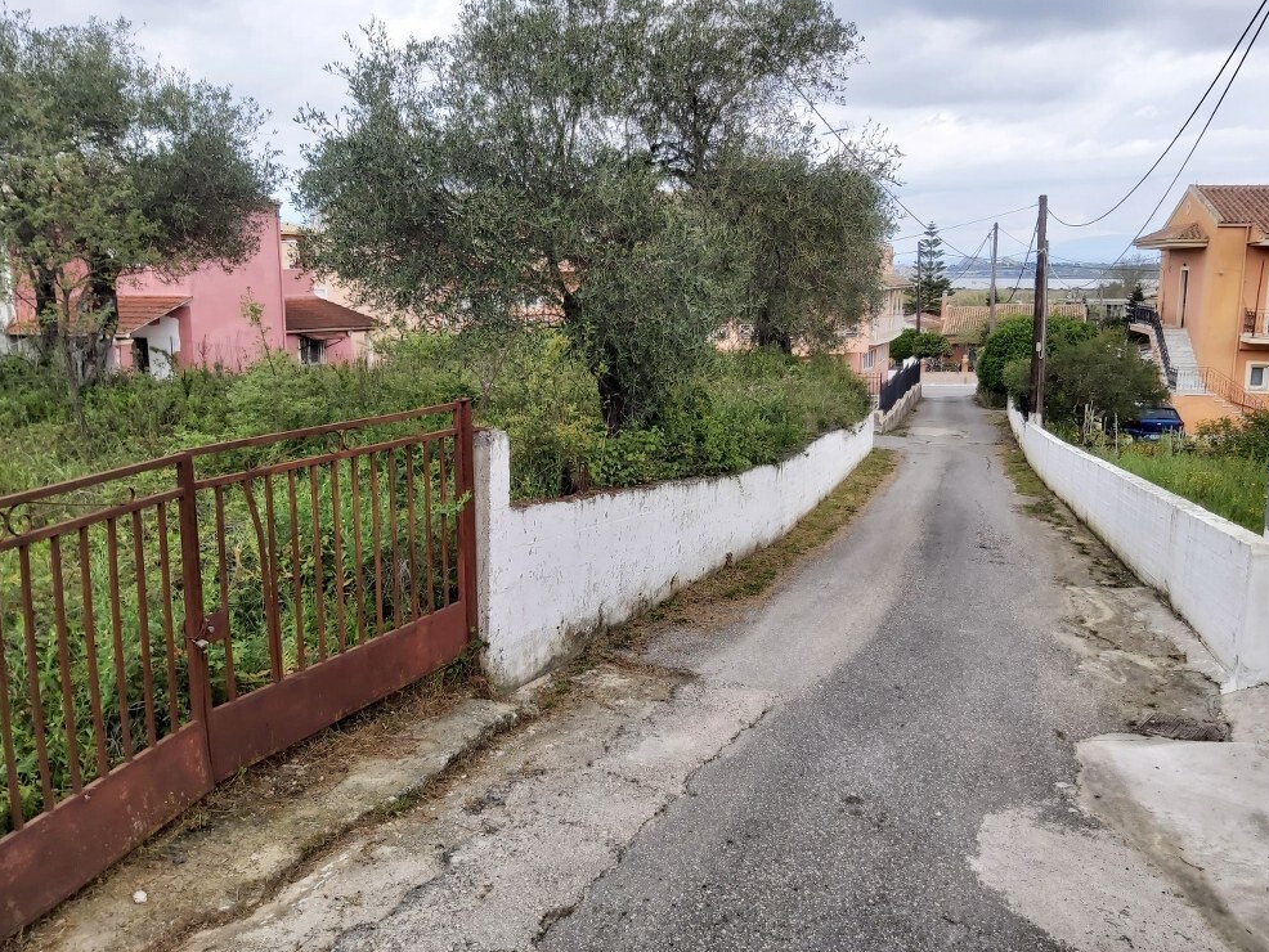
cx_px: 637
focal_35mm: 27
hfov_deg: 65.3
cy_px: 461
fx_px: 990
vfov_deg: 51.4
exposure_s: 1/421
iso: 64
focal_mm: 3.92
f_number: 1.7
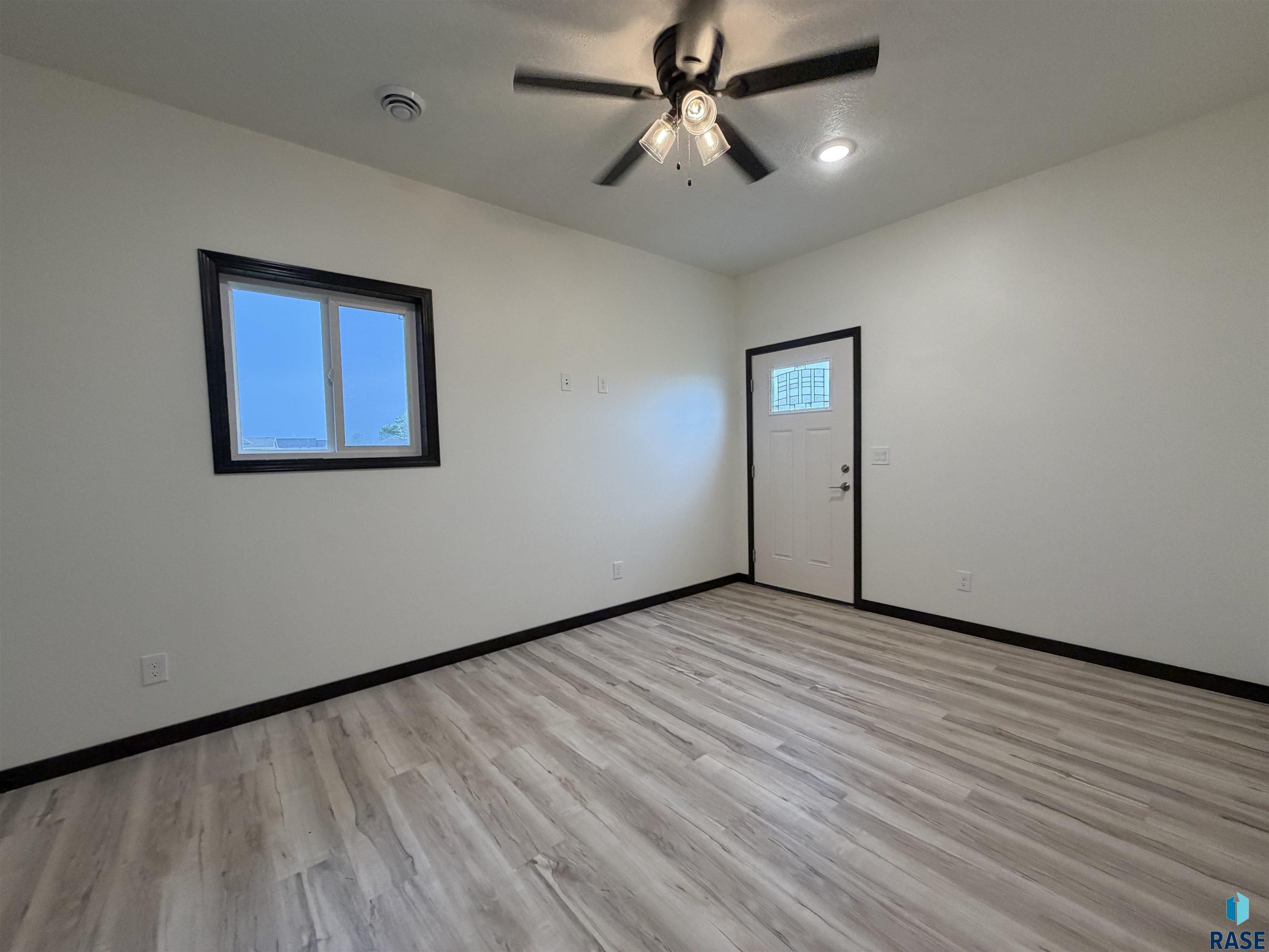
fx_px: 513
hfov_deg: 102.1
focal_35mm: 14
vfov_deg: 85.7
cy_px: 476
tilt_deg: -2.5
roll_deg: +1.4
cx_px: 634
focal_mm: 2.22
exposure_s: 1/120
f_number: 2.2
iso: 250
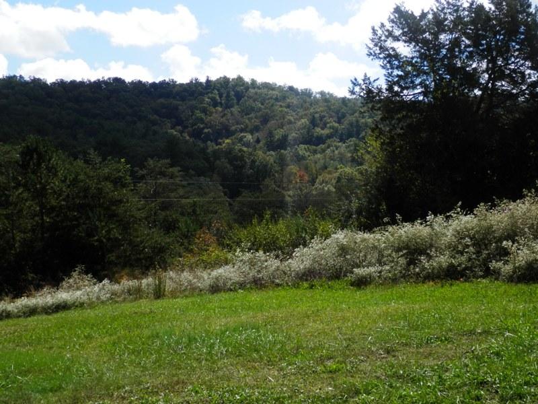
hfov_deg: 42.1
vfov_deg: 32.2
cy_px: 202
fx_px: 699
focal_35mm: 45
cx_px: 269
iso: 80
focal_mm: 8
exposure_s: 1/800
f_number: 3.8
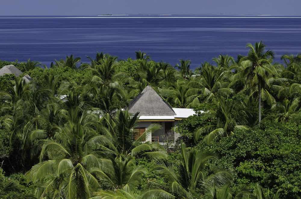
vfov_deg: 8.7
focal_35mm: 158
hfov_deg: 13.1
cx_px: 150
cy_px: 100
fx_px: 1314
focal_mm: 105
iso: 100
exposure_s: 1/500
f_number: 8
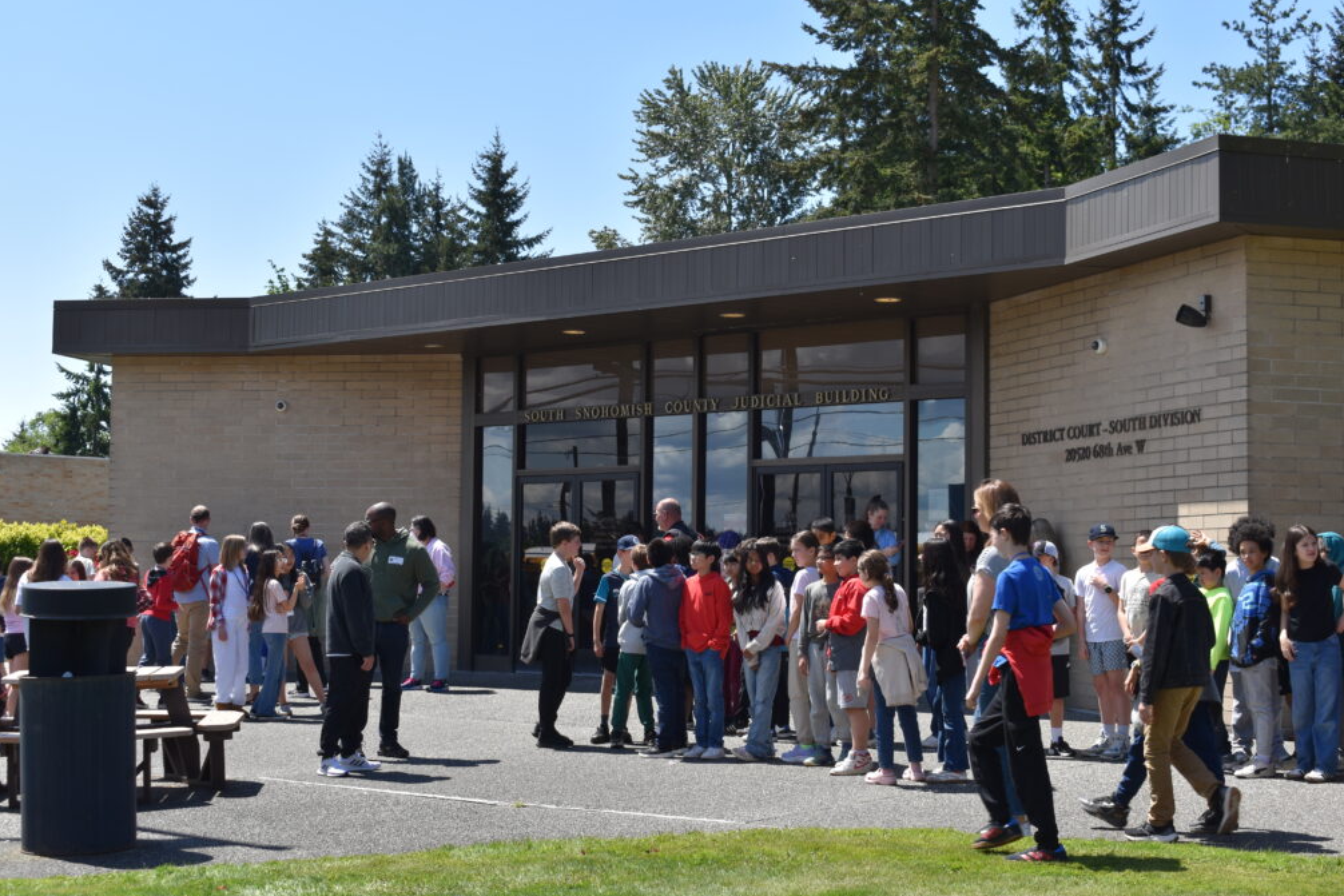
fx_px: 2165
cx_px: 681
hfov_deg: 34.5
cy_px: 453
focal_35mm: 58
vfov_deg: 23.4
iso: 100
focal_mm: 38
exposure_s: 1/200
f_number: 8
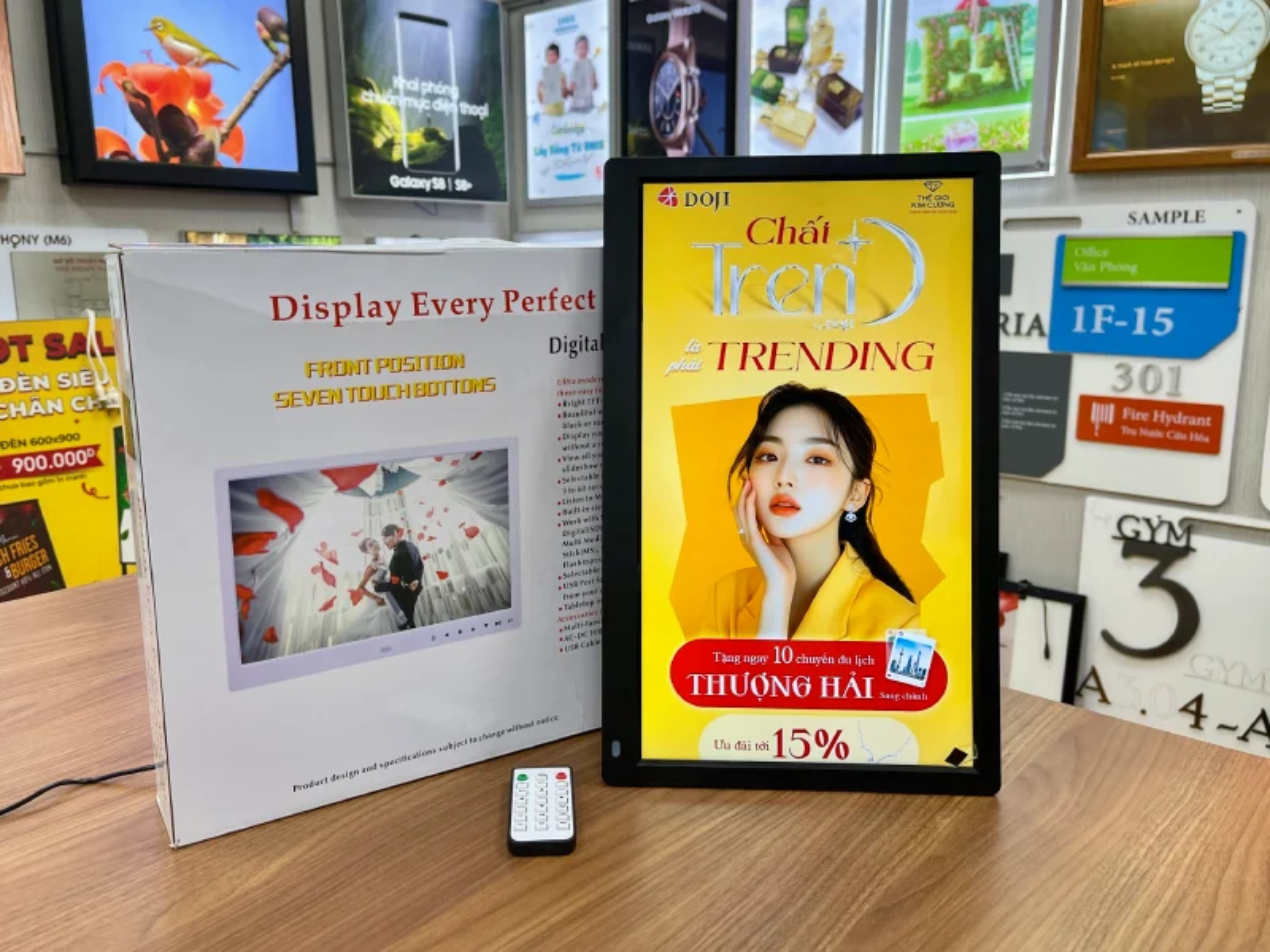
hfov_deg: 69.4
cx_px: 635
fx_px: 917
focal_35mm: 25
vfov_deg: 54.9
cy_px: 476
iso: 50
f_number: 1.6
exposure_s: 1/100
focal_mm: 5.1
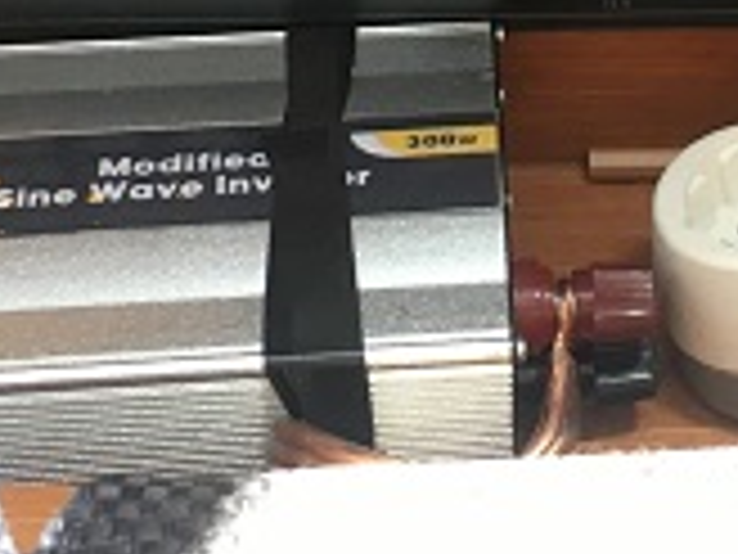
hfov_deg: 16.5
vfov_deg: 11.8
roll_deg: -0.7
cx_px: 621
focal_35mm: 118
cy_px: -374
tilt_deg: -35.9
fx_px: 2516
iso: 64
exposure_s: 1/33
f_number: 2.2
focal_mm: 4.15
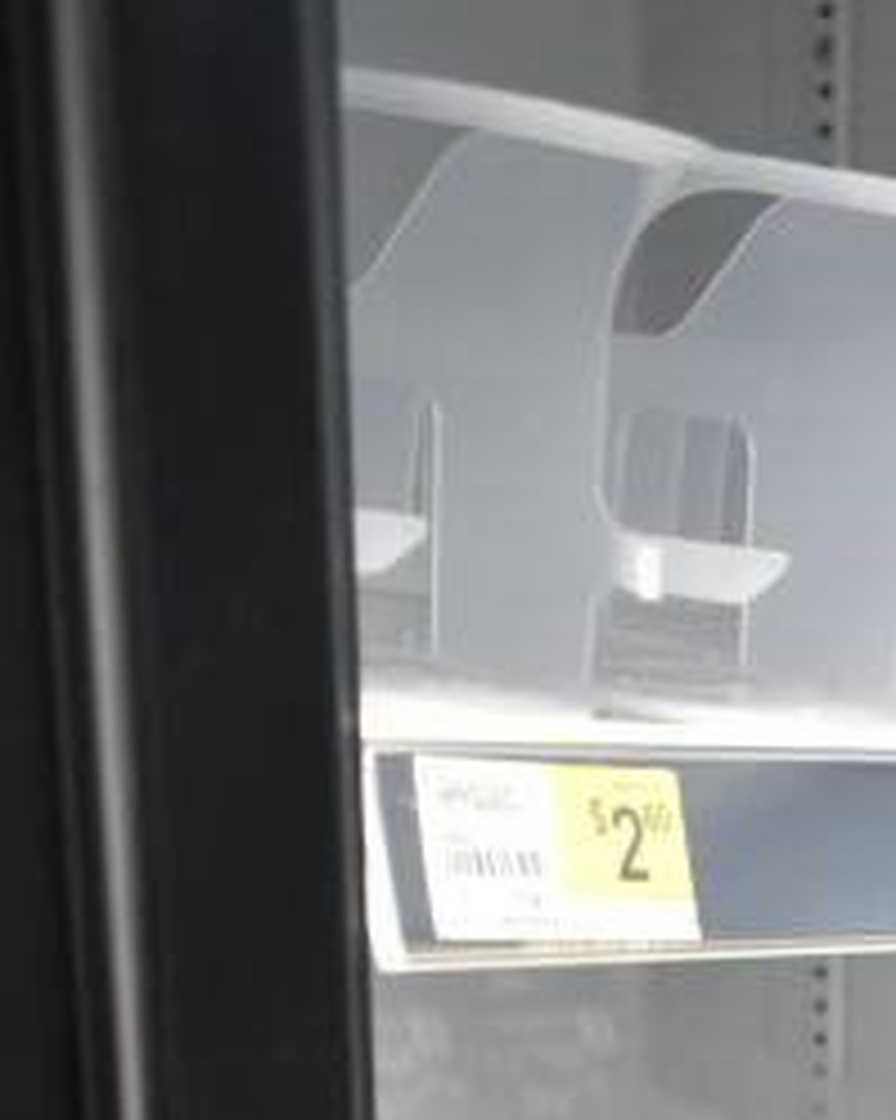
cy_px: 1822
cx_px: 1121
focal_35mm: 93
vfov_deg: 17.8
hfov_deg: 15.8
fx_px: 3085
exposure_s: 1/50
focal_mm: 18
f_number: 3.5
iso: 1600
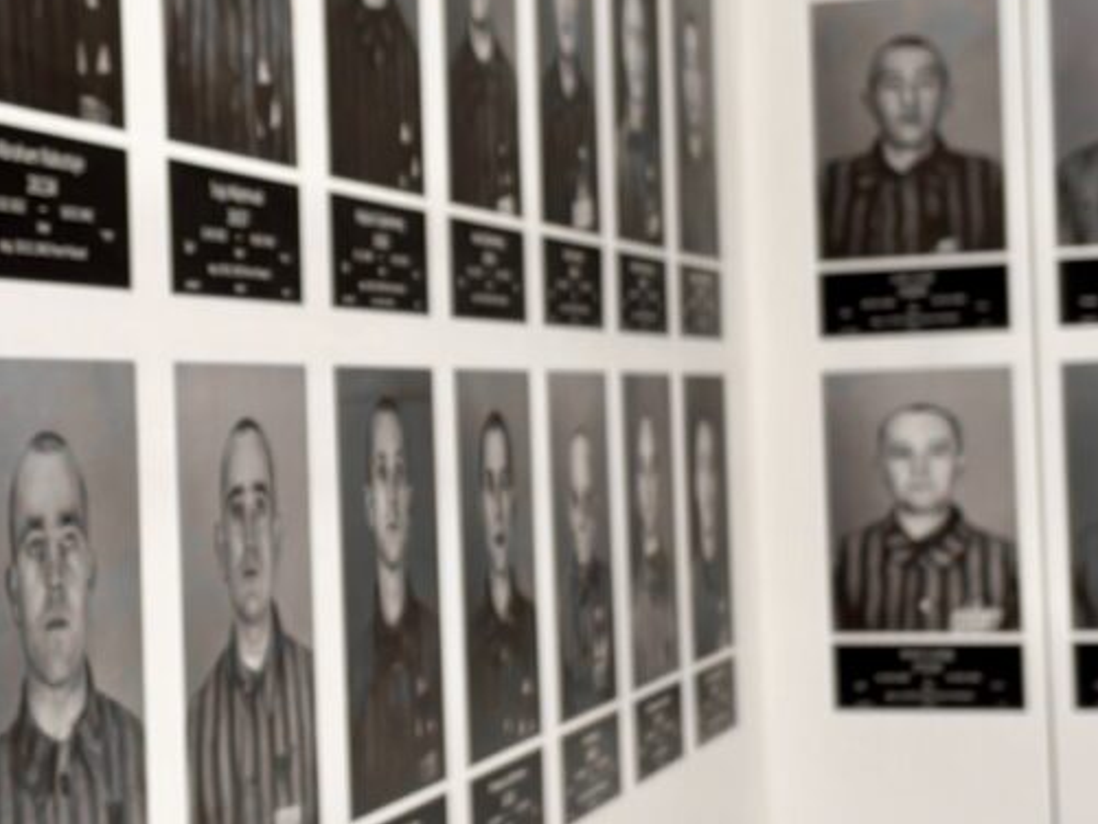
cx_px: 438
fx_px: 2633
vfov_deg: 17.8
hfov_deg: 23.5
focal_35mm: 83
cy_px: 368
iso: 64
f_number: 1.6
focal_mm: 5.96
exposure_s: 1/100
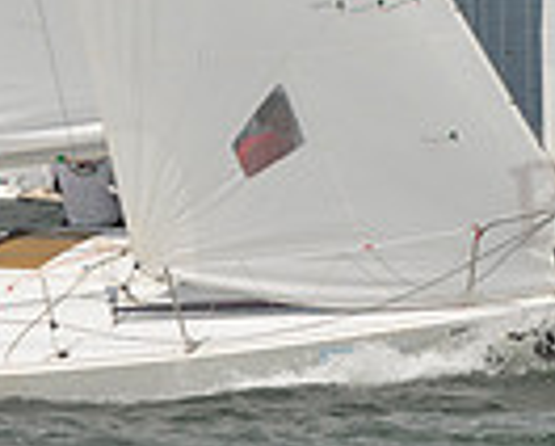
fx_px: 13522
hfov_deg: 2.4
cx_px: 292
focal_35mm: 822
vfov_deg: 1.9
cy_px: -446
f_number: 10
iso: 280
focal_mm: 200
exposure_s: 1/1000
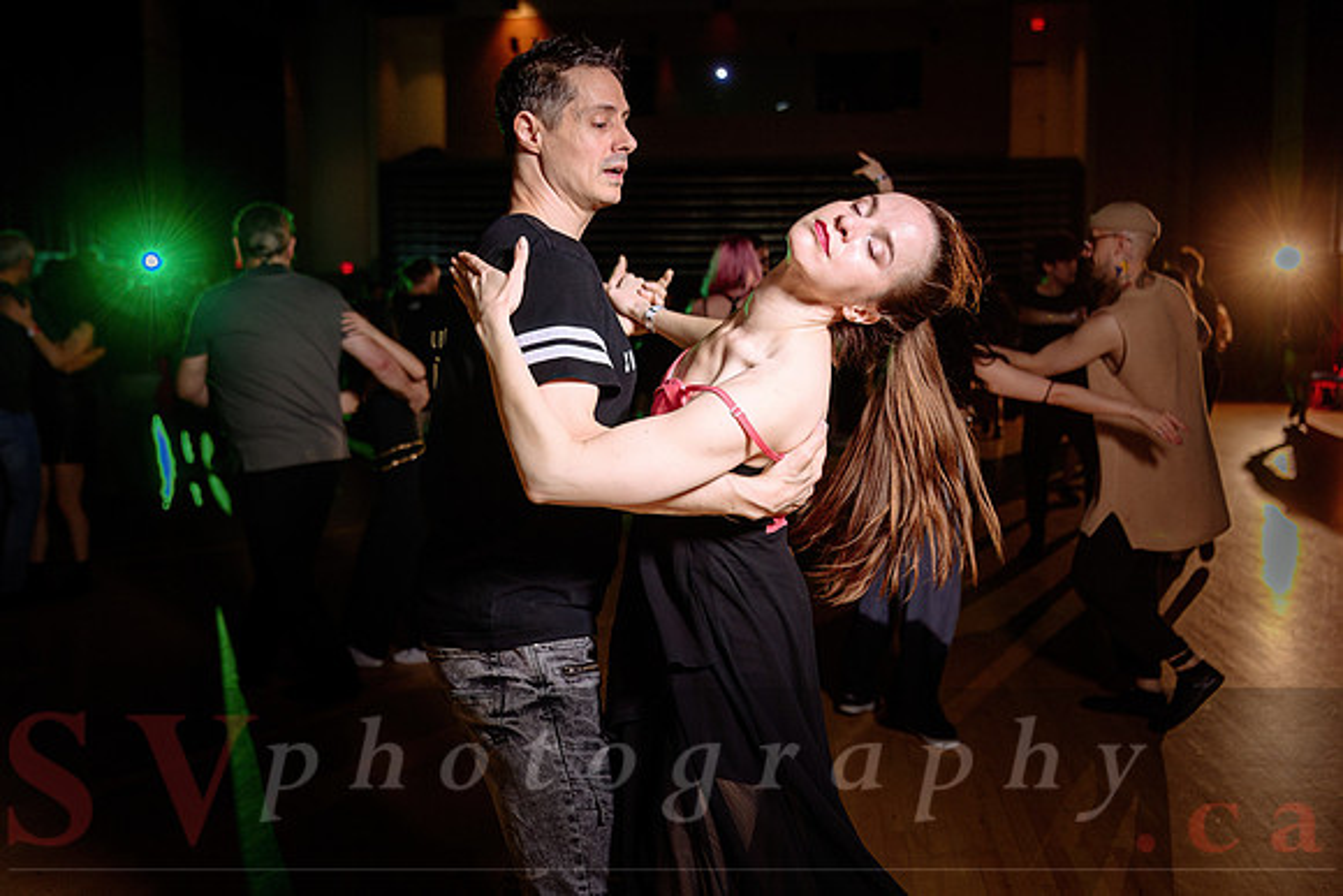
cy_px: 402
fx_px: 1343
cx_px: 672
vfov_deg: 36.9
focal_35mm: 36
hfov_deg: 53.1
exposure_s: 1/160
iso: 800
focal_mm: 32
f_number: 2.8
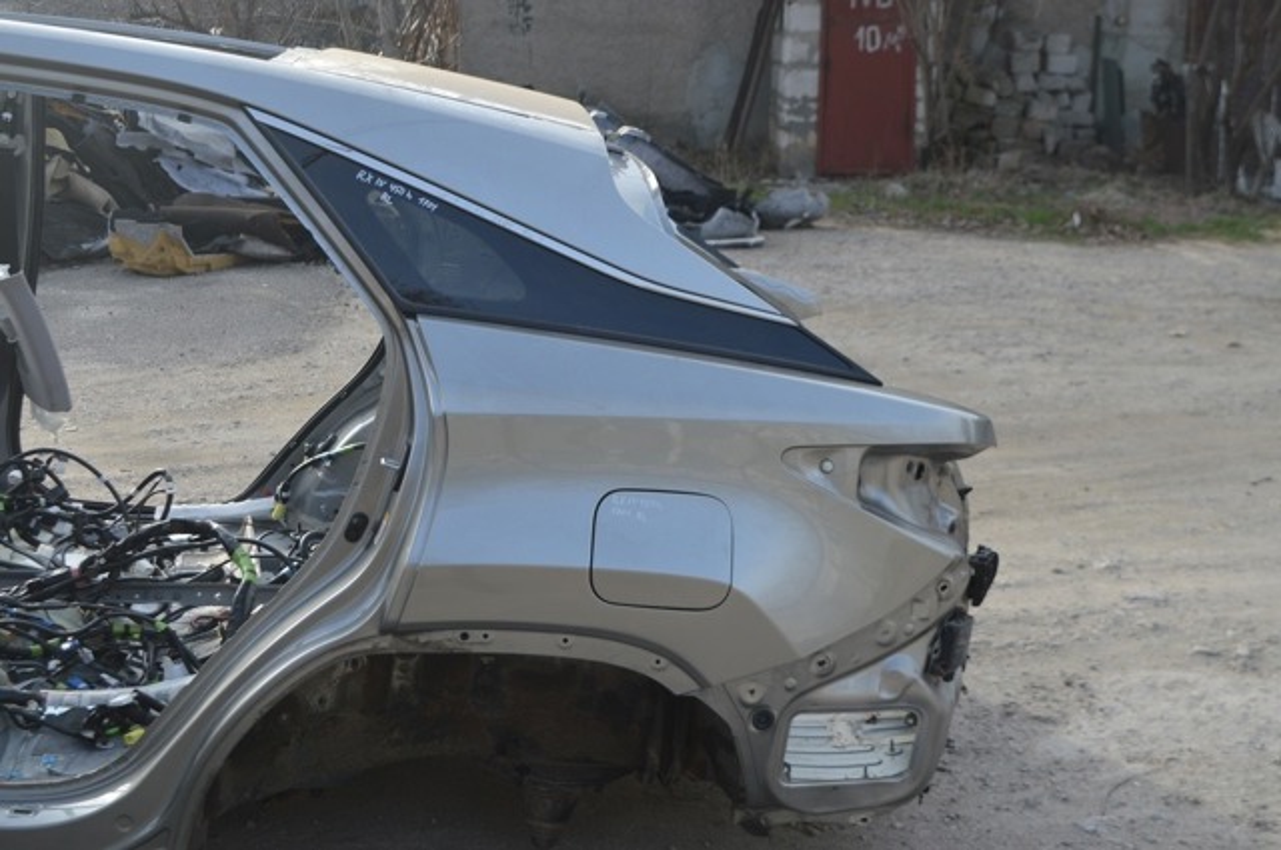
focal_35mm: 45
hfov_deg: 43.7
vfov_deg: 29.8
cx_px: 640
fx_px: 1599
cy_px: 425
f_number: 5.6
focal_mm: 30
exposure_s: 1/125
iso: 110
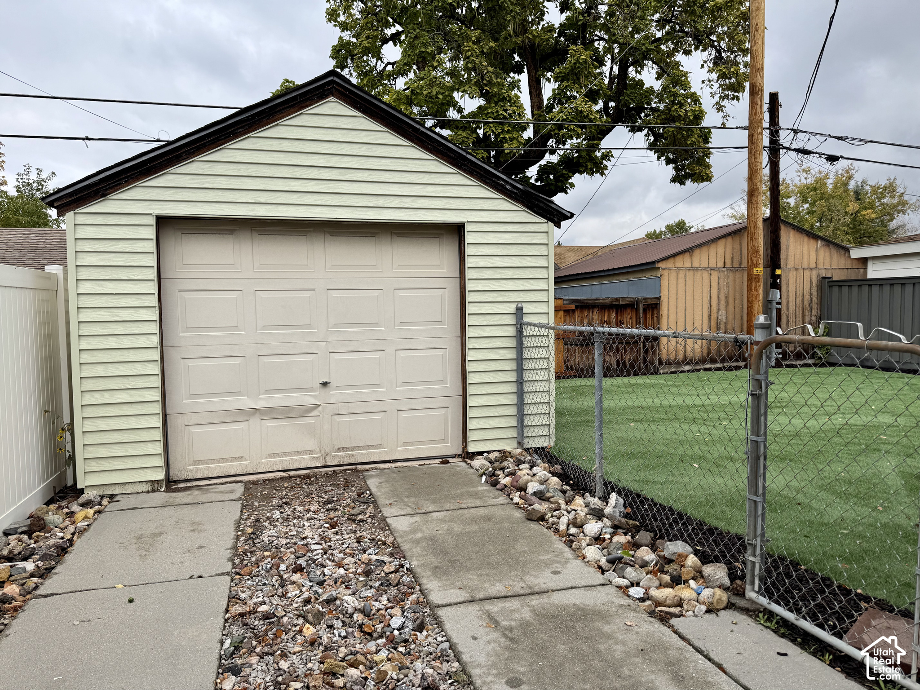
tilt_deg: -3.1
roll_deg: +0.9
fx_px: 638
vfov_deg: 56.8
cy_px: 345
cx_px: 460
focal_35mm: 24
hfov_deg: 71.6
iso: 80
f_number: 1.78
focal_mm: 6.76
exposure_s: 1/2041
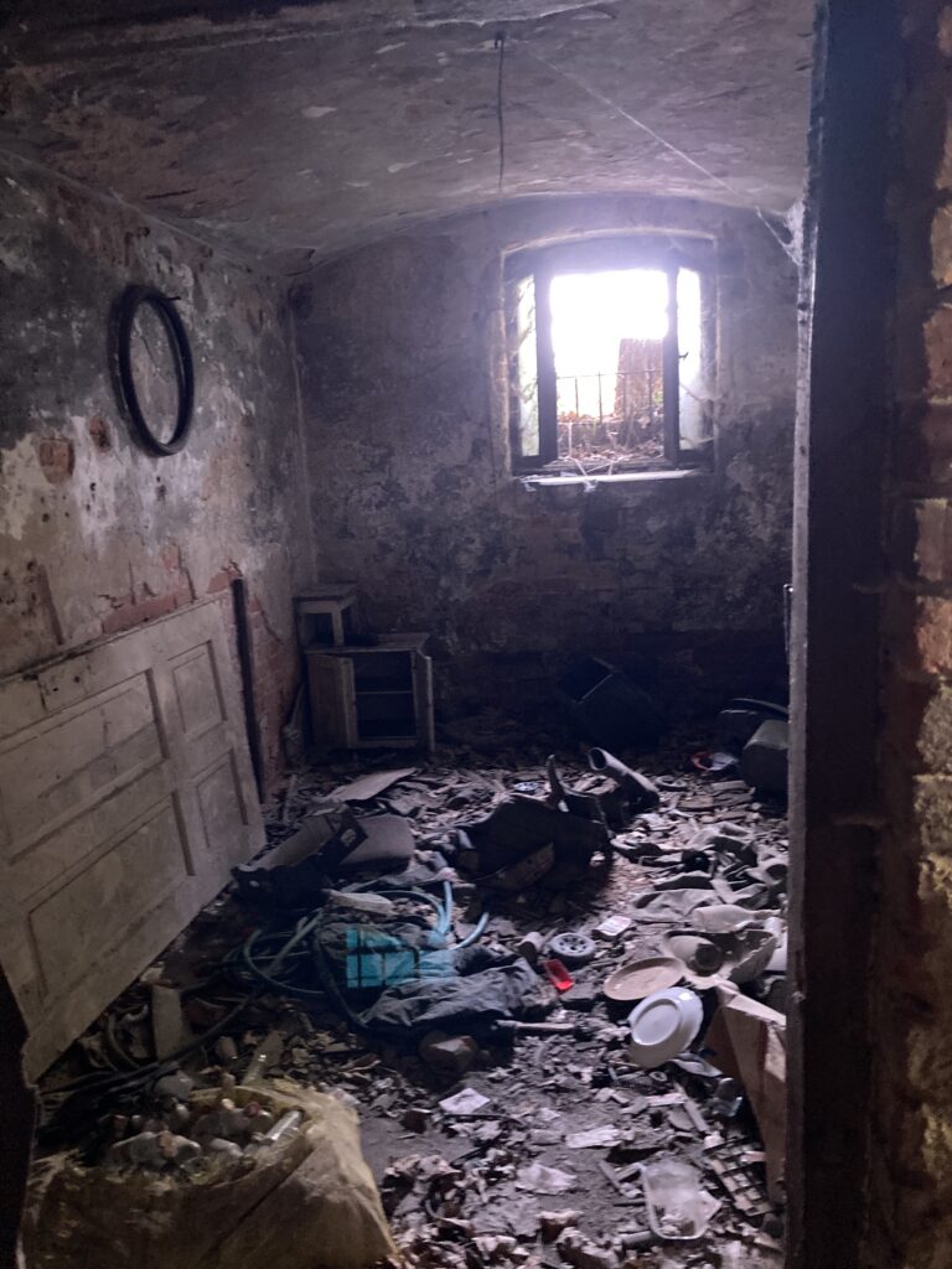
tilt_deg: -9.4
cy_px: 634
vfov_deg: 63.4
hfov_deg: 49.7
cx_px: 476
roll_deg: +0.7
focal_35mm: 28
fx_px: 1027
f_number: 1.8
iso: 640
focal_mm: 3.99
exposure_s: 1/20
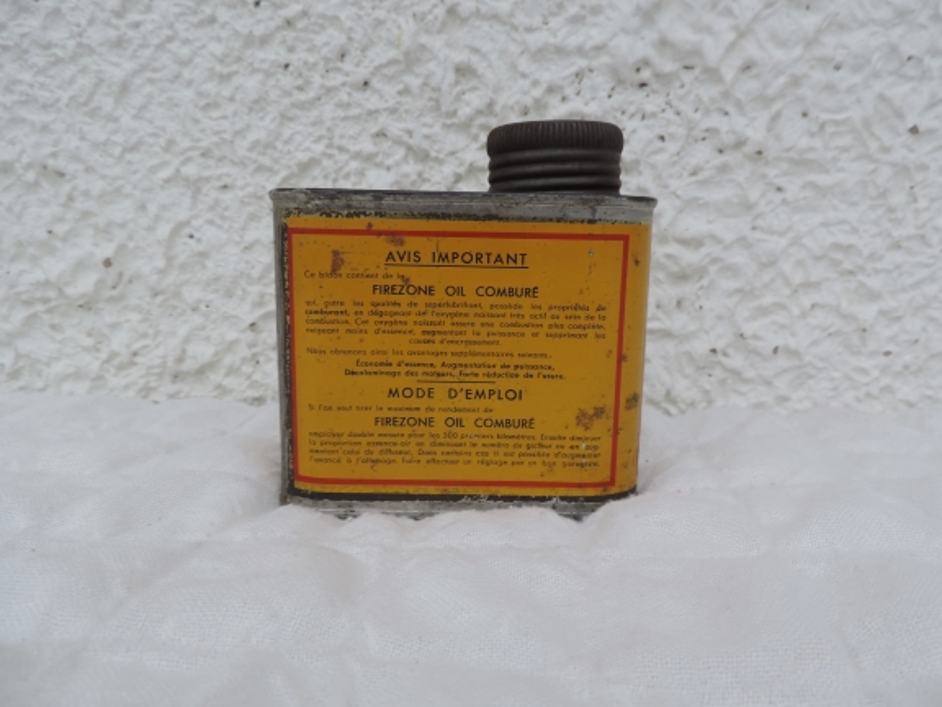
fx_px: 680
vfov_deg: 54.9
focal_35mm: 25
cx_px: 481
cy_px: 360
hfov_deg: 69.4
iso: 80
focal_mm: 4.3
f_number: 3
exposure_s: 1/160
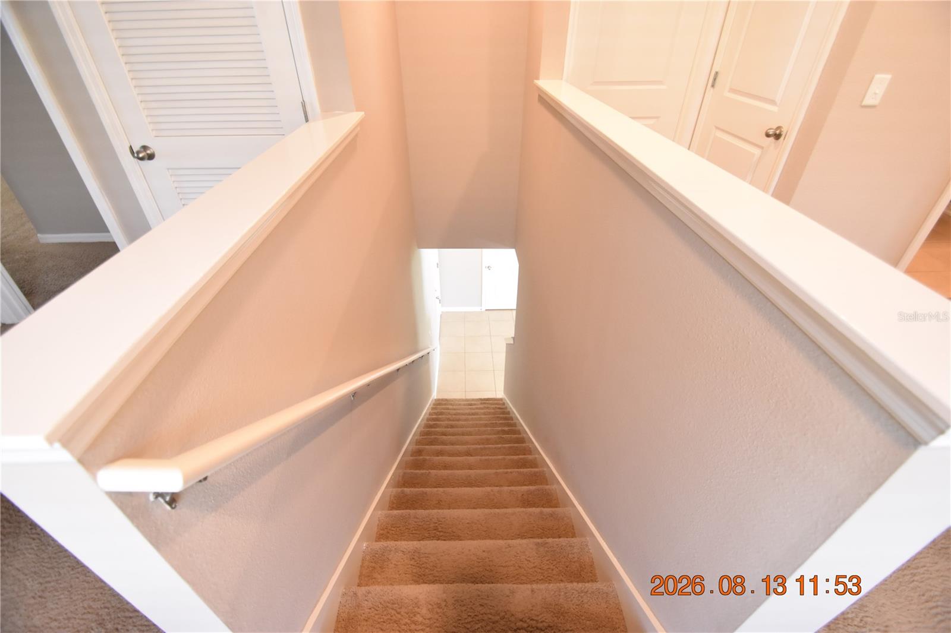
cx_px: 476
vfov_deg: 77.3
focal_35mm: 15
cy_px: 316
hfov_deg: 100.4
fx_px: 396
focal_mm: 10
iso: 1800
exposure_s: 1/60
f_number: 3.5
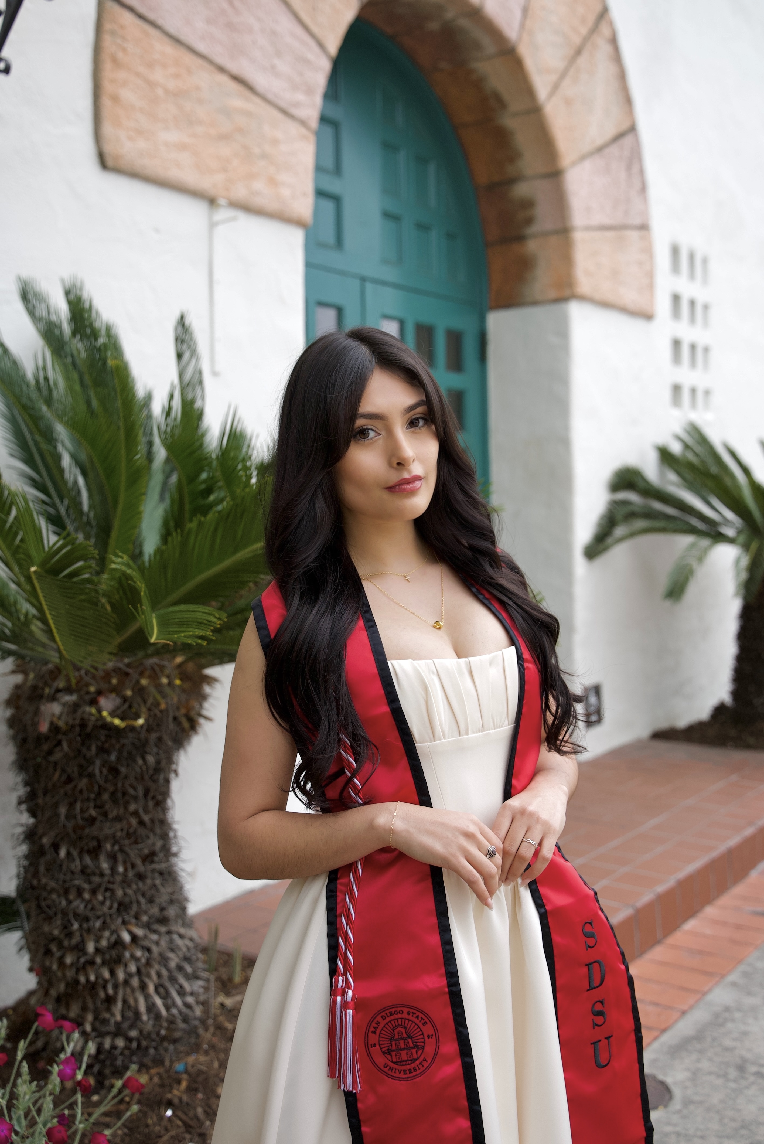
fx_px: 1208
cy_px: 572
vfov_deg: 50.7
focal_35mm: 38
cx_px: 382
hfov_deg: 35.1
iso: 640
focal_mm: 38
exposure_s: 1/160
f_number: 4
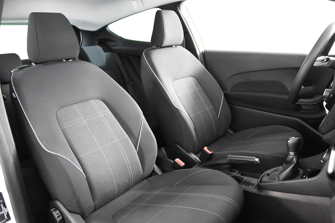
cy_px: 112
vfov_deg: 42.3
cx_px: 163
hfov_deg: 60.3
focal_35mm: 31
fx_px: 288
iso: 5000
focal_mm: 20
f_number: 2.8
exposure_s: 1/30
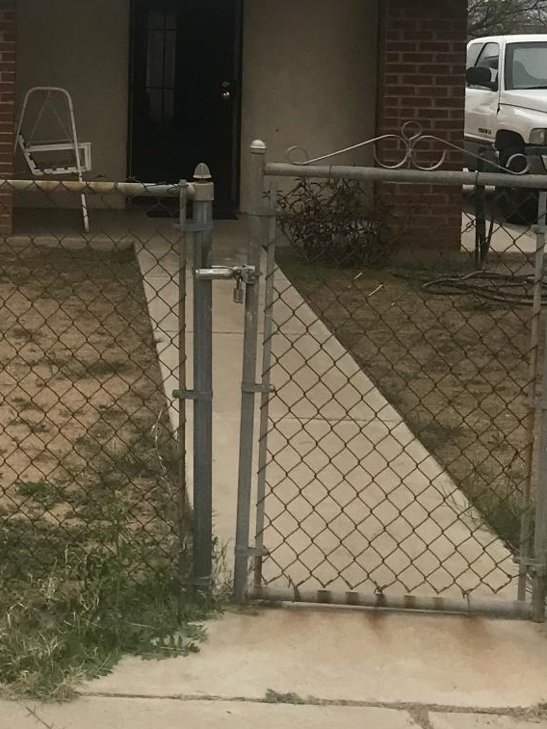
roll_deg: +0.2
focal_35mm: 74
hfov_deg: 19.1
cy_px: 110
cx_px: -52
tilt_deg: -1.3
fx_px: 1559
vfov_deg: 25.7
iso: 20
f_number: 1.8
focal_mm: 3.99
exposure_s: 1/1742
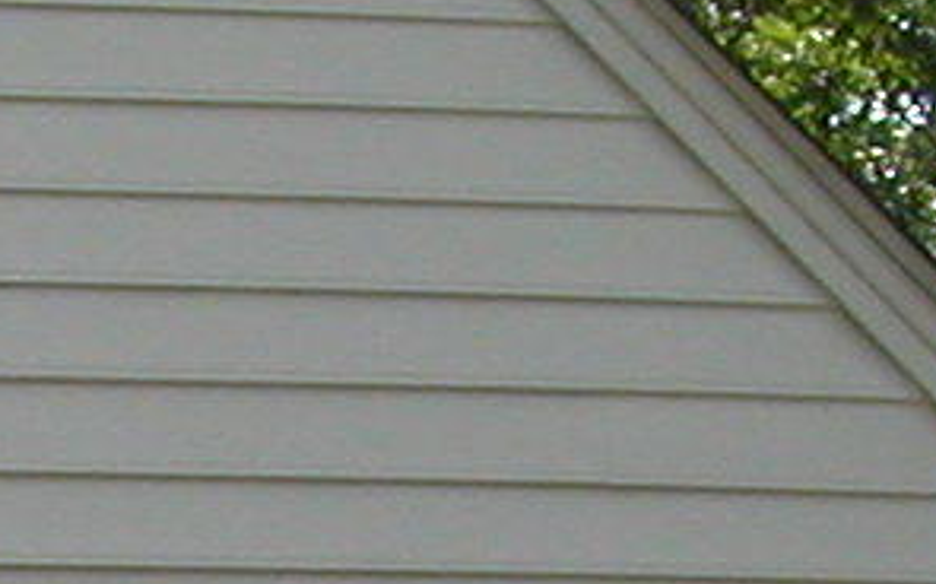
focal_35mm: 213
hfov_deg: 9.2
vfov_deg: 6.0
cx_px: -999
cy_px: 1244
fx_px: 5430
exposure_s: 1/331
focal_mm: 5.6
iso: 100
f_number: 4.5
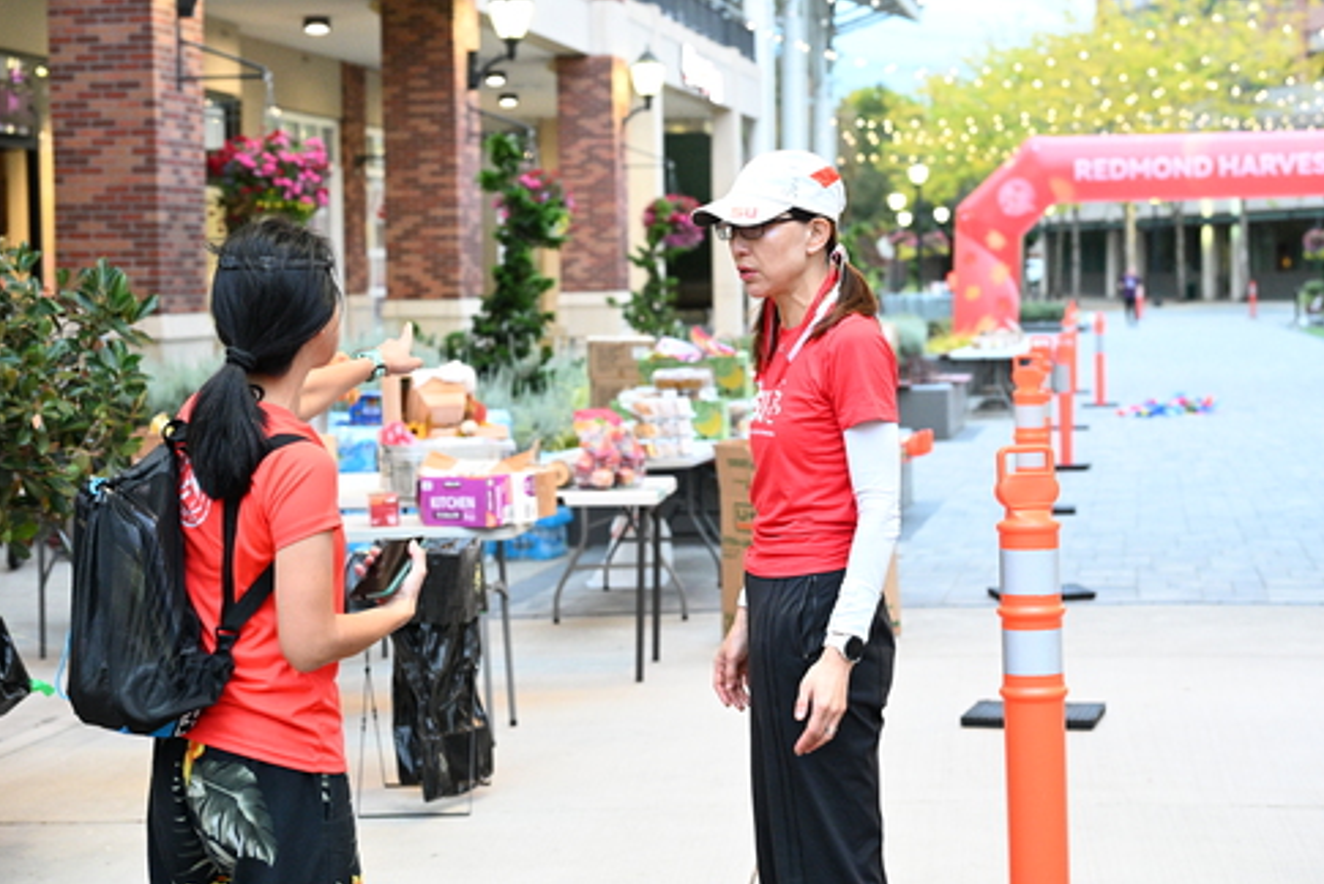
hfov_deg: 29.6
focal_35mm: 68
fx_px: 2502
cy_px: 392
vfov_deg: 20.0
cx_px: 674
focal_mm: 60
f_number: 4
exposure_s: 1/200
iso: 6400
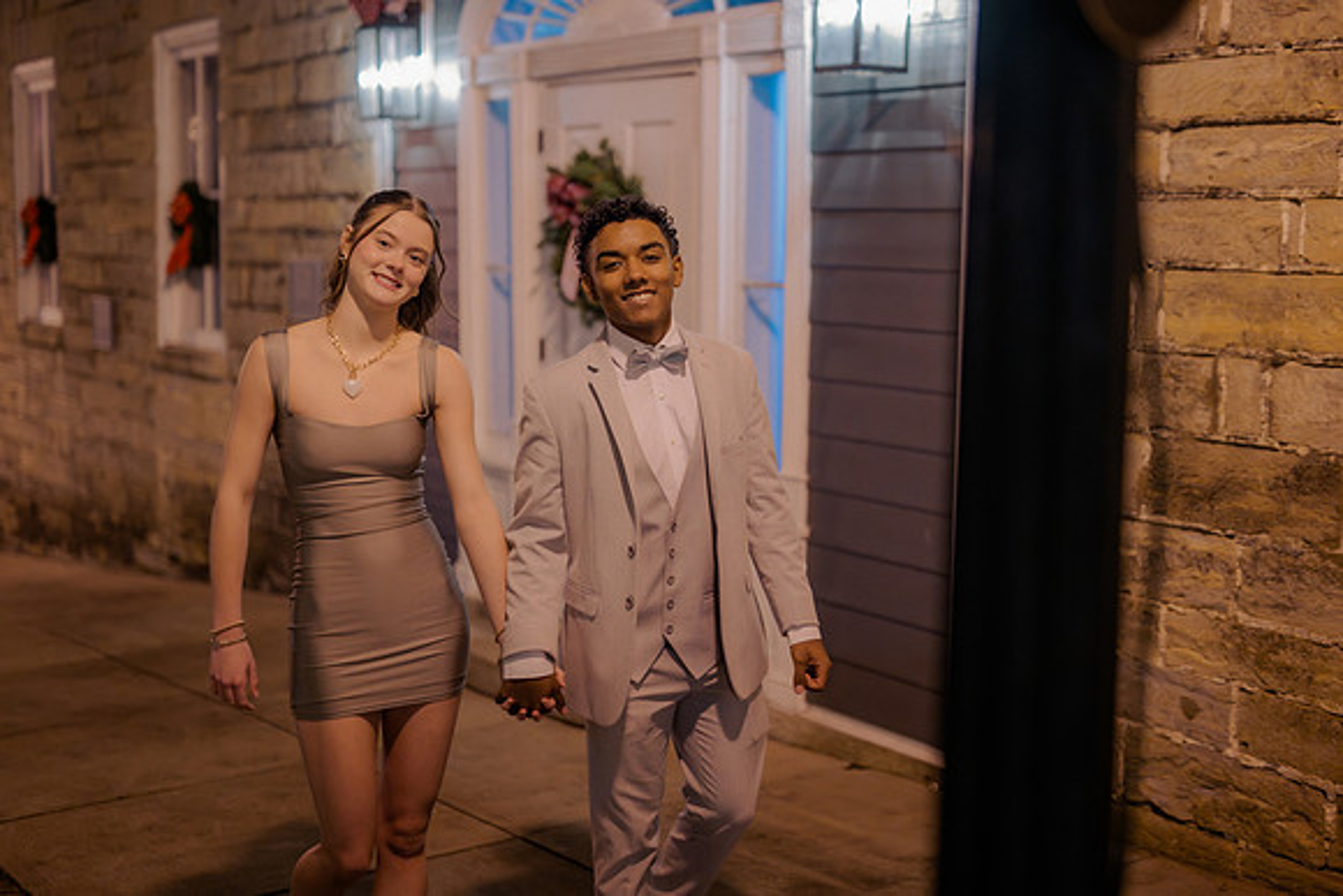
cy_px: 448
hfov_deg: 39.6
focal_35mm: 50
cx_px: 672
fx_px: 1866
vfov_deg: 27.0
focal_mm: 50
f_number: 1.4
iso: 2500
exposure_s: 1/200
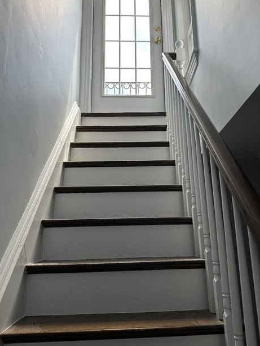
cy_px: 147
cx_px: 136
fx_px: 300
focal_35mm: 30
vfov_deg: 59.7
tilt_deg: +16.6
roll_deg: +1.4
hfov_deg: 46.8
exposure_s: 1/424
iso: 80
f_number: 1.78
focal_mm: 6.86
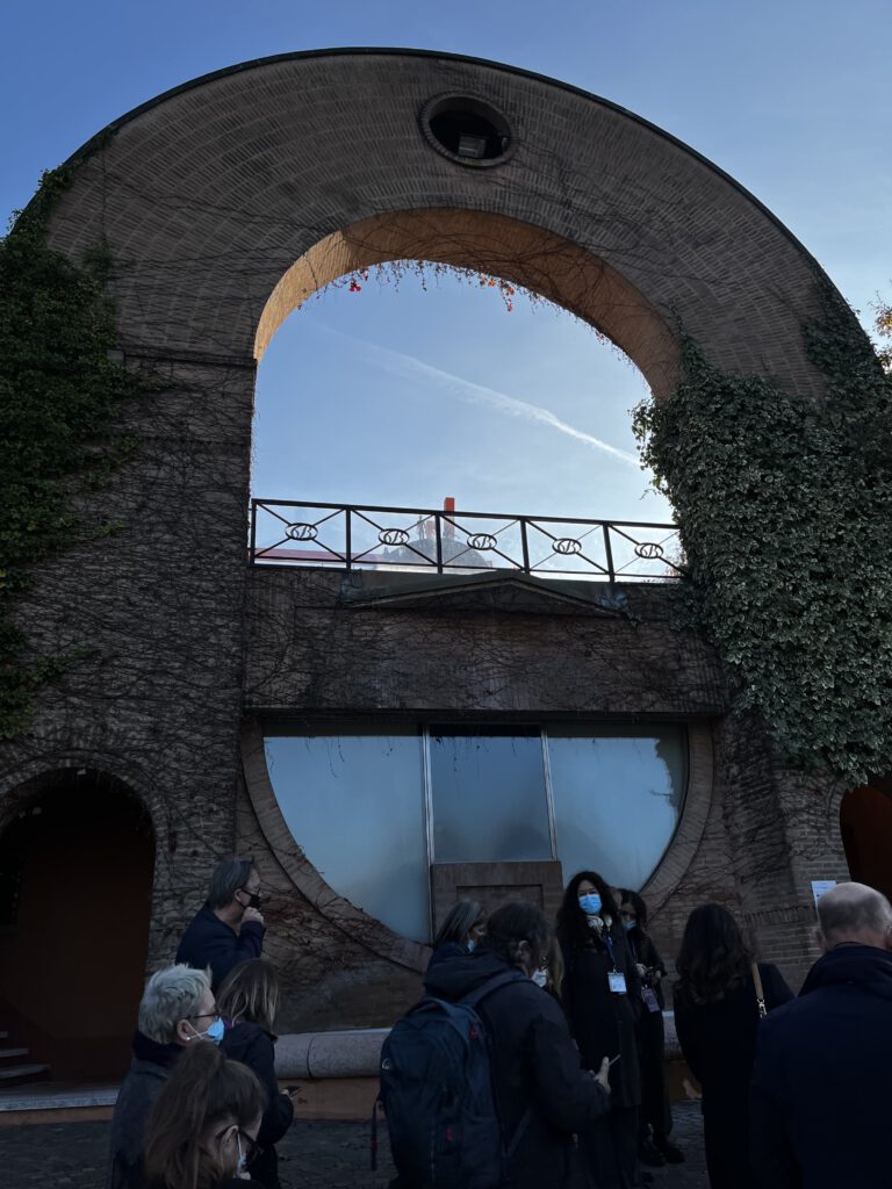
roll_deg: +4.0
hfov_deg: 53.1
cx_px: 446
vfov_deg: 67.3
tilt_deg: +24.0
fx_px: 893
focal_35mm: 26
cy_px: 594
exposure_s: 1/4016
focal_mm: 5.1
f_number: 1.6
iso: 50
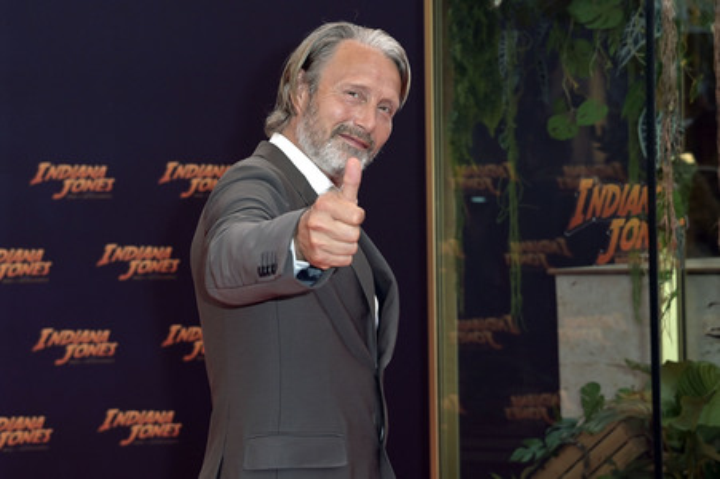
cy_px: 240
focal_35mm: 68
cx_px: 360
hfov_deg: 29.7
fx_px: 1359
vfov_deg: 20.0
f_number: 5.6
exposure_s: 1/250
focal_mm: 68
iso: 640
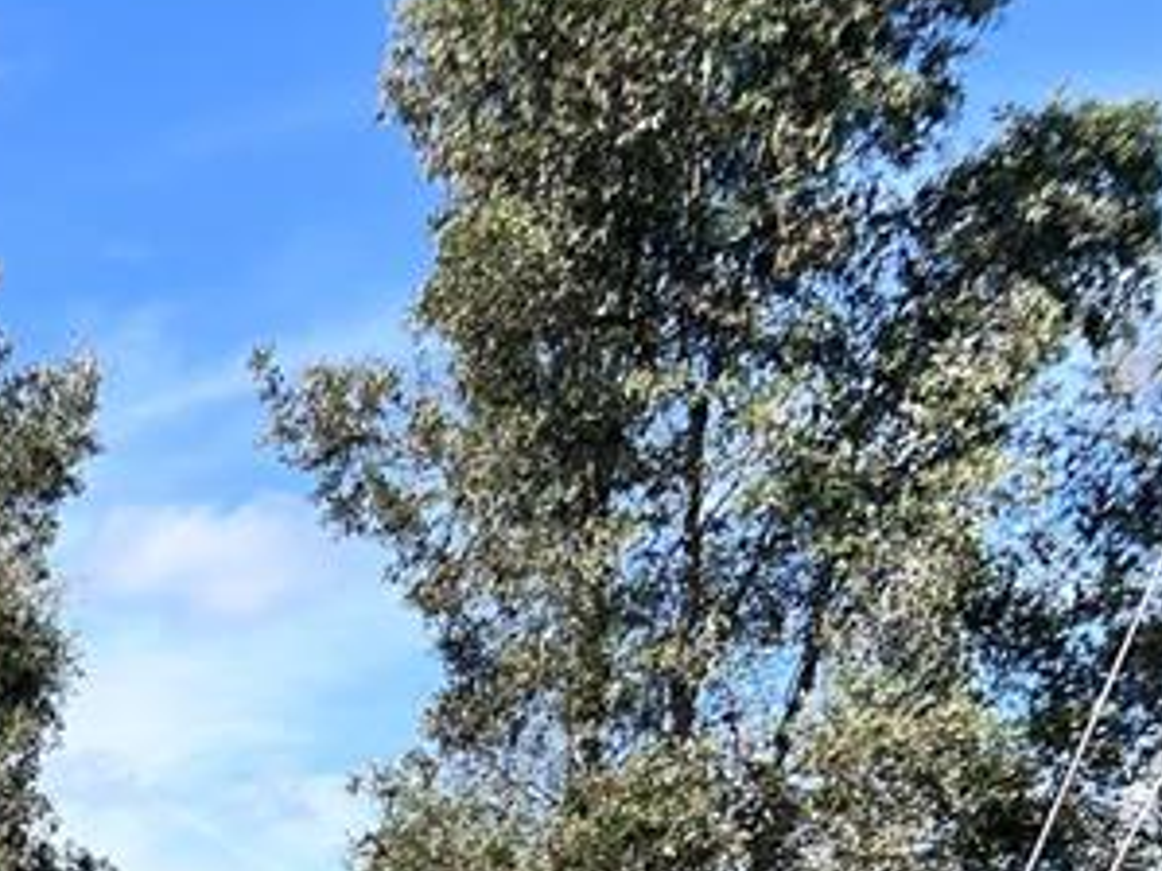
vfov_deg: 15.0
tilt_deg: -2.3
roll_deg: -1.5
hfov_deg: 18.6
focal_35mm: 89
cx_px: -742
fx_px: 2986
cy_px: 1439
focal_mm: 5.7
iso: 50
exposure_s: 1/4115
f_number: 1.5
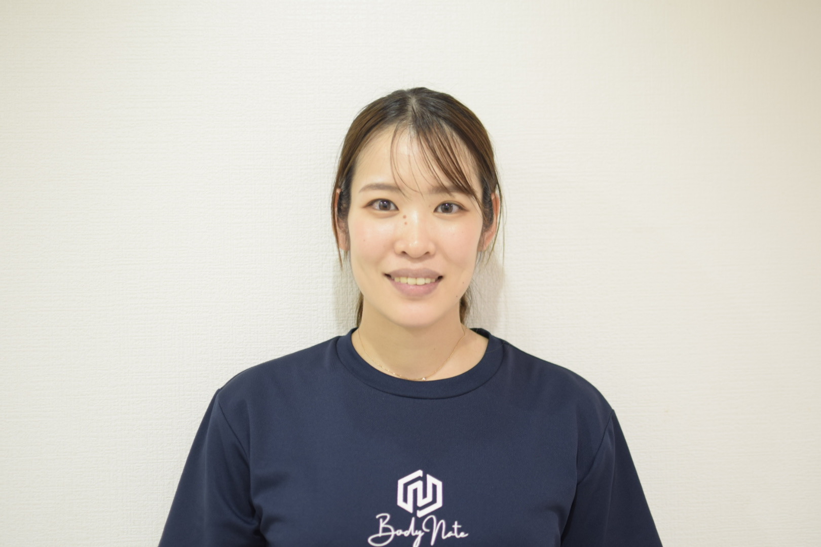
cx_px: 410
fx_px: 1197
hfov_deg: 37.9
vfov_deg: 25.8
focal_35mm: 52
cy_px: 274
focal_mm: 35
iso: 500
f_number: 1.8
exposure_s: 1/40
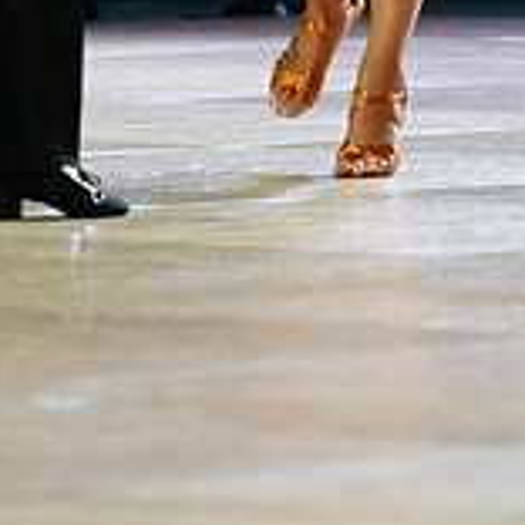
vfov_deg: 2.8
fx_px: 10844
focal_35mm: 632
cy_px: -279
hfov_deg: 2.8
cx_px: 103
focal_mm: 200
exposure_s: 1/320
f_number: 4
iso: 2500
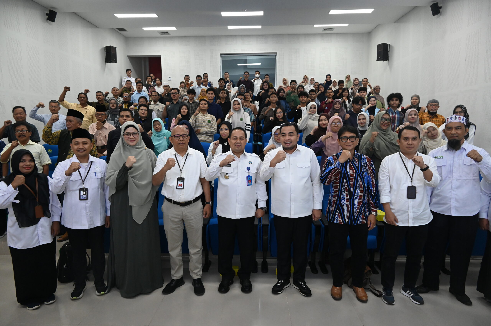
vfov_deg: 53.1
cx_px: 246
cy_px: 163
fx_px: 327
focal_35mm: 24
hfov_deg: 73.8
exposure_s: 1/125
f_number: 6.3
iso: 4000
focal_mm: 24
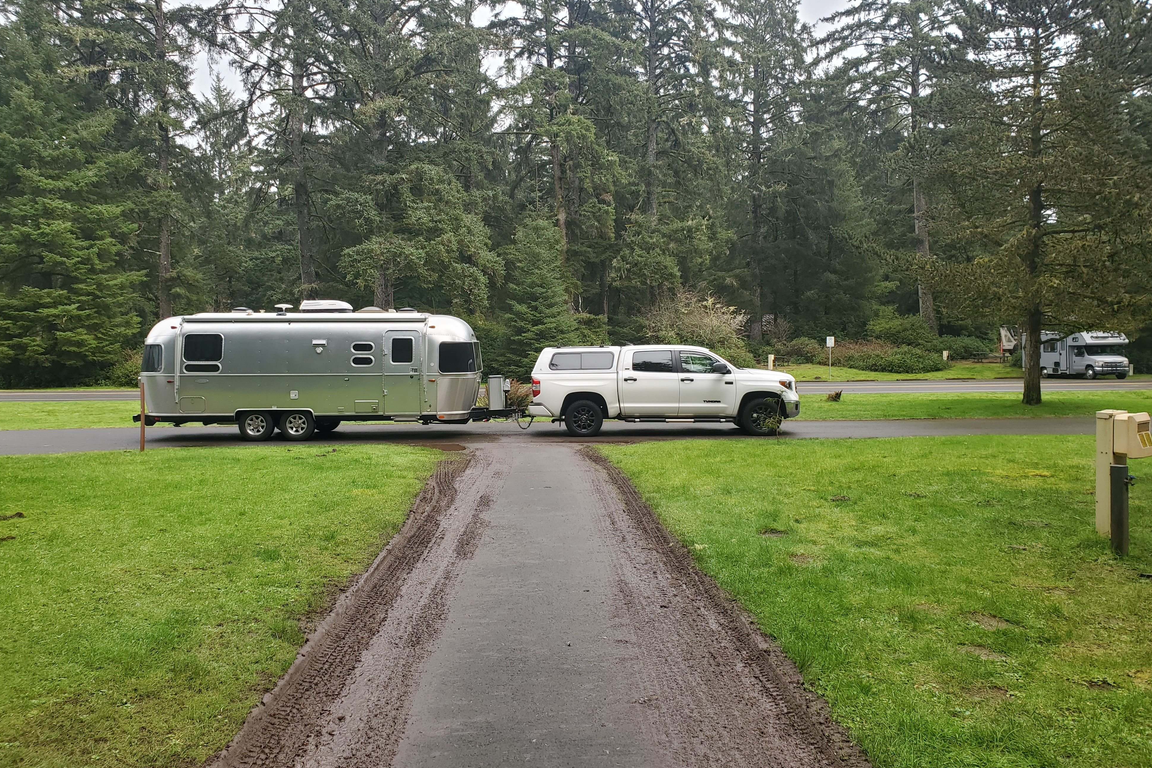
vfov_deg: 46.4
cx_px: 569
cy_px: 375
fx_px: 896
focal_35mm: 28
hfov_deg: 65.5
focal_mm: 4.3
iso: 50
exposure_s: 1/321
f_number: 2.4
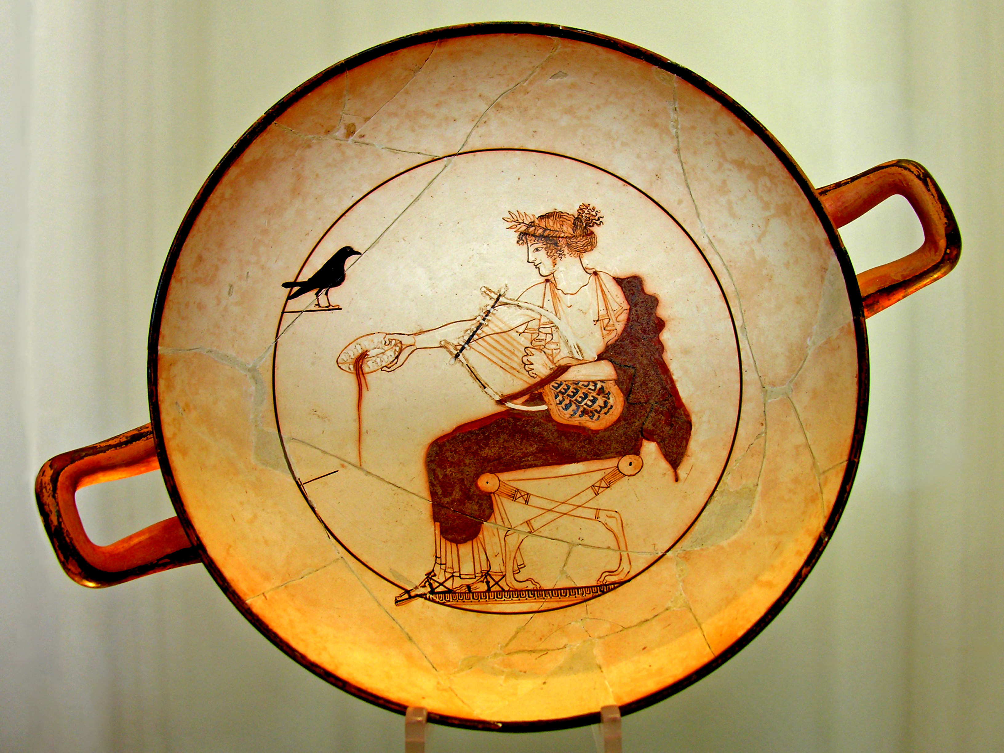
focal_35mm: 35
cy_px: 376
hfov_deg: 52.6
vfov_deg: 40.7
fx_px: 1015
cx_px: 502
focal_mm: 8.9
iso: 50
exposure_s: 1/16
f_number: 2.8
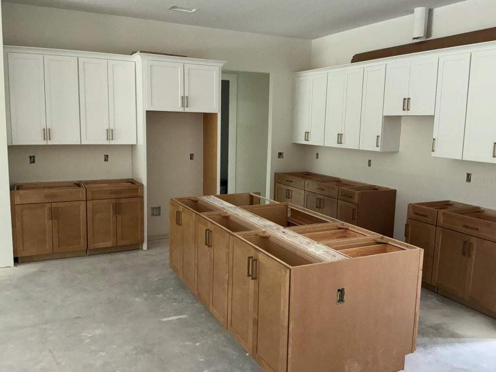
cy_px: 181
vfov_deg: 48.2
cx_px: 248
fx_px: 416
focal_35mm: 29
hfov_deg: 61.7
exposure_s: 1/60
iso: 80
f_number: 1.8
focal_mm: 3
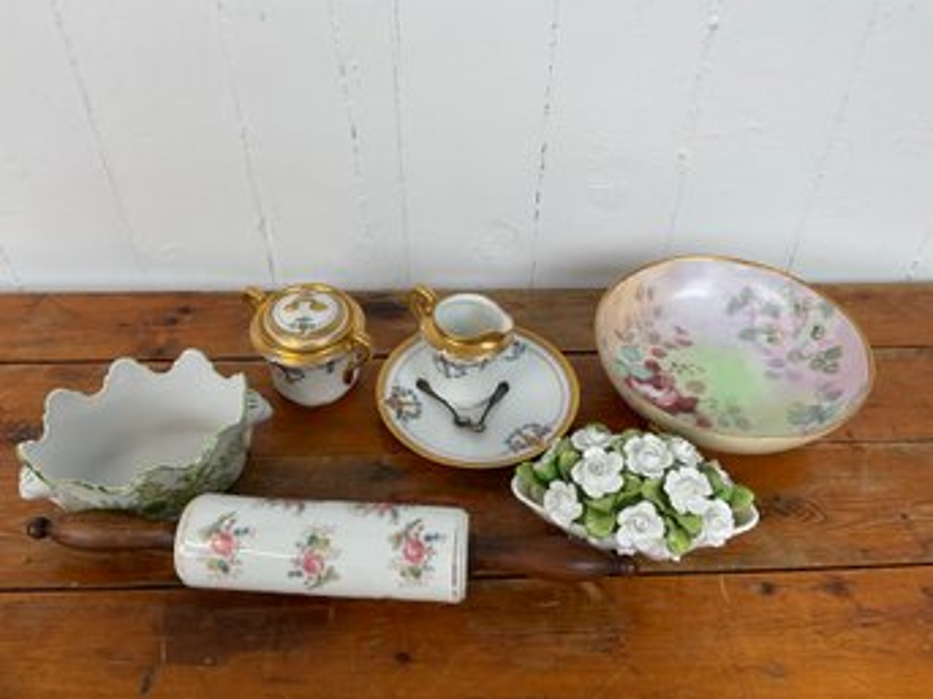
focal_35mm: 29
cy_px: 350
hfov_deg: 61.7
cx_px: 466
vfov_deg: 48.2
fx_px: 781
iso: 20
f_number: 1.8
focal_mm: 3
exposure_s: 1/122
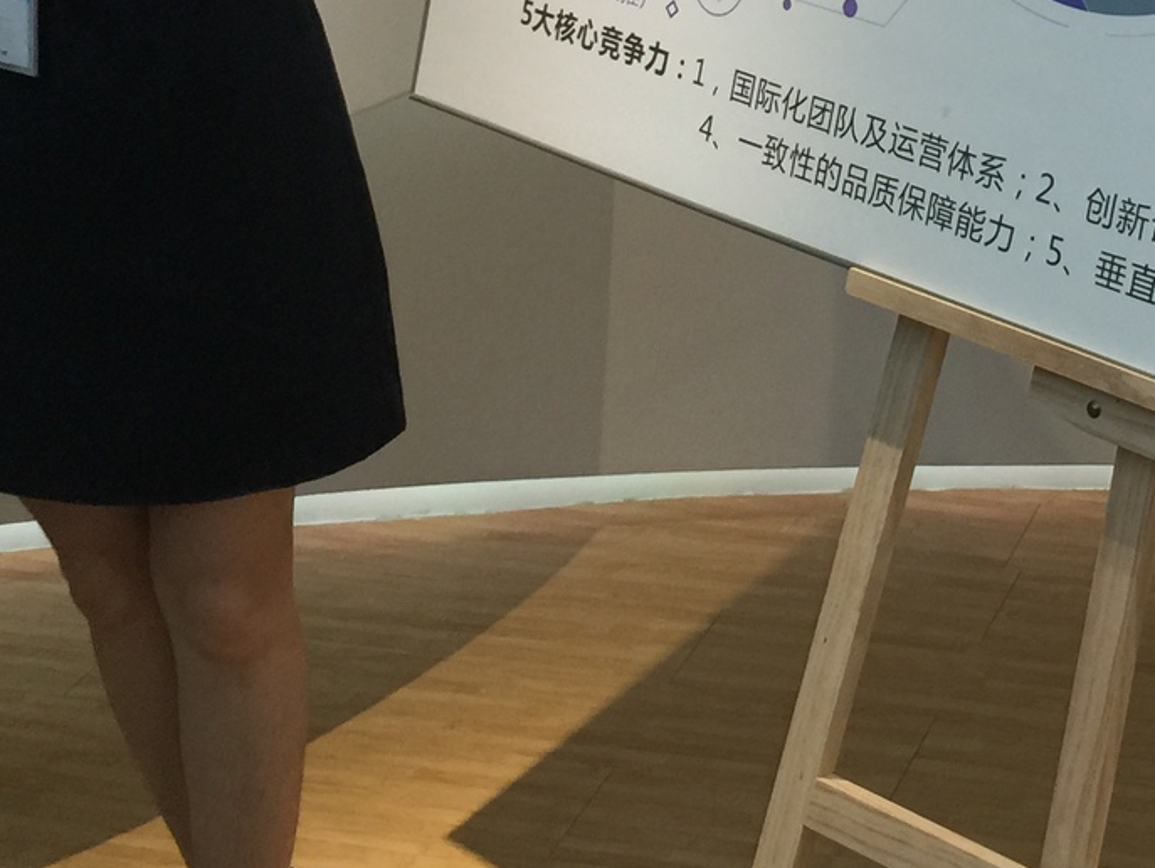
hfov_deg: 23.3
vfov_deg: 17.7
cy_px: -52
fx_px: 2704
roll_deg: +0.9
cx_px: 1100
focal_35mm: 81
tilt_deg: -16.2
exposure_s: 1/15
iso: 32
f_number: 2.2
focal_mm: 4.15
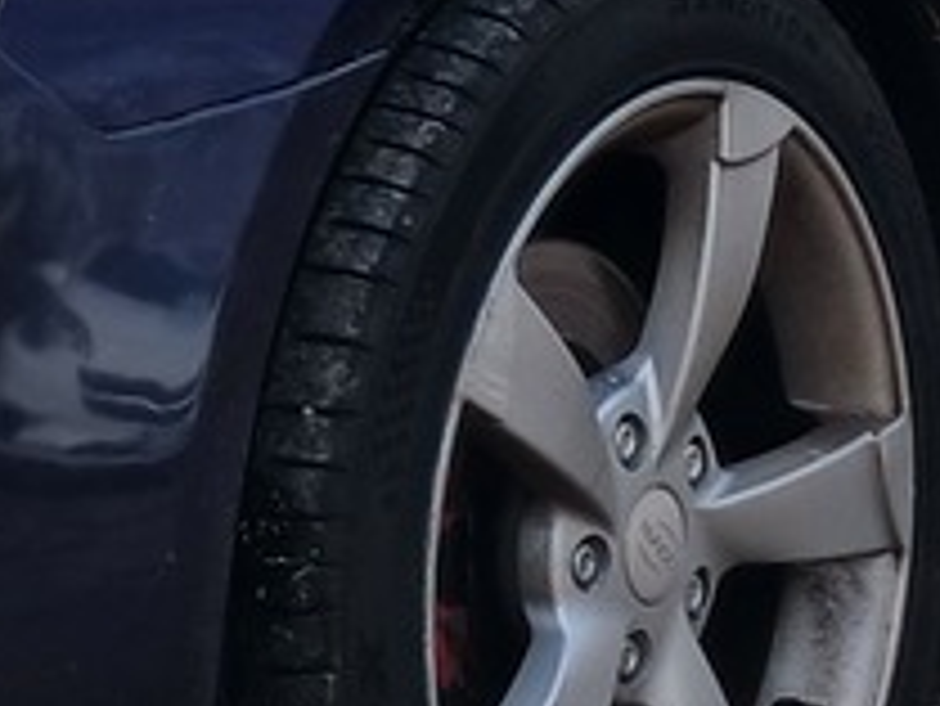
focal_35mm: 186
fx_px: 5054
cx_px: -103
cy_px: -265
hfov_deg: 10.5
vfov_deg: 7.9
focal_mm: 3.98
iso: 20
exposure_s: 1/326
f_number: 1.8
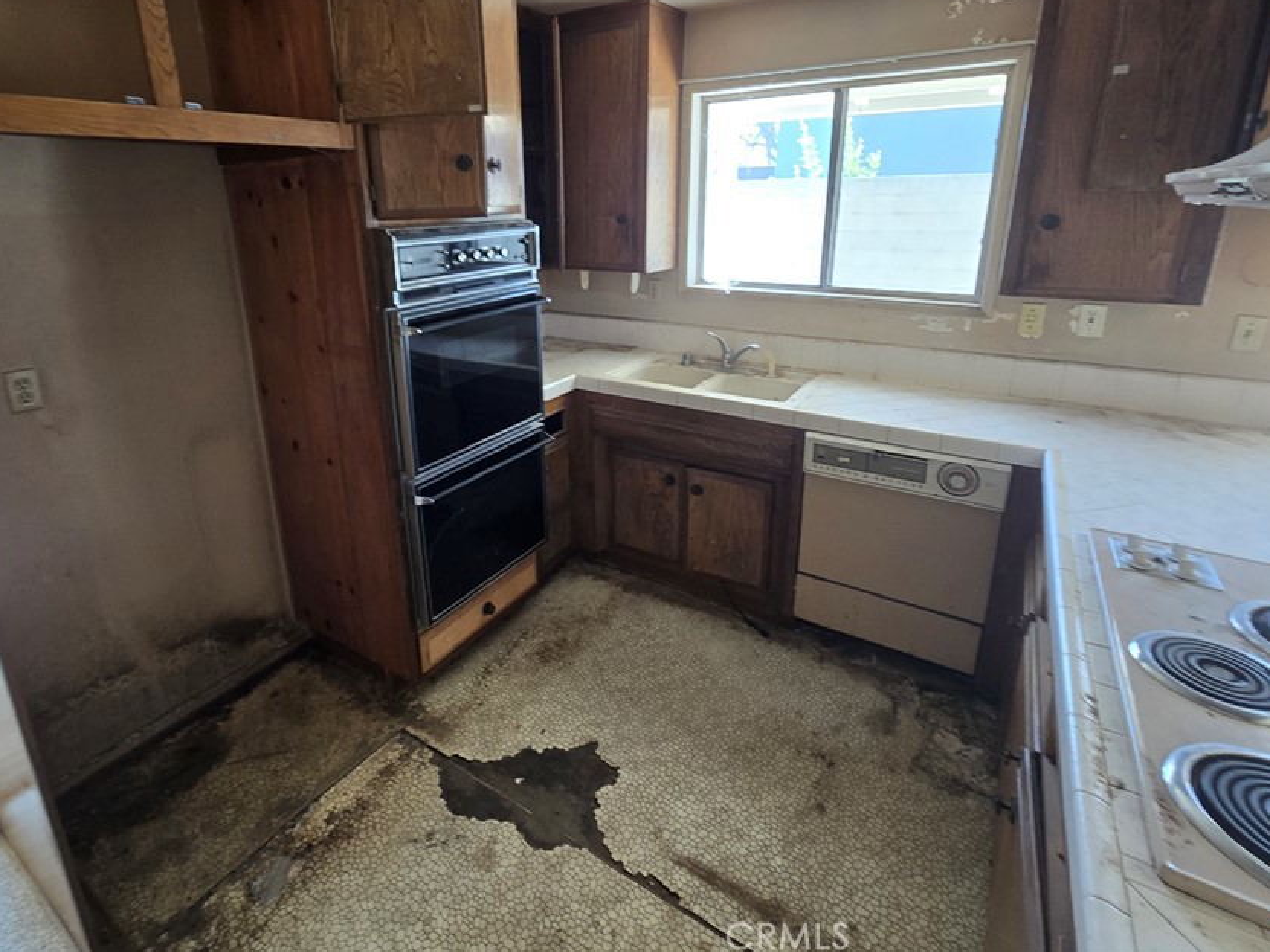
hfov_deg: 94.1
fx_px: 587
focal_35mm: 16
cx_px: 559
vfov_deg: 77.1
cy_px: 372
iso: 160
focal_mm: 2.2
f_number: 2.2
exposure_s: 1/60
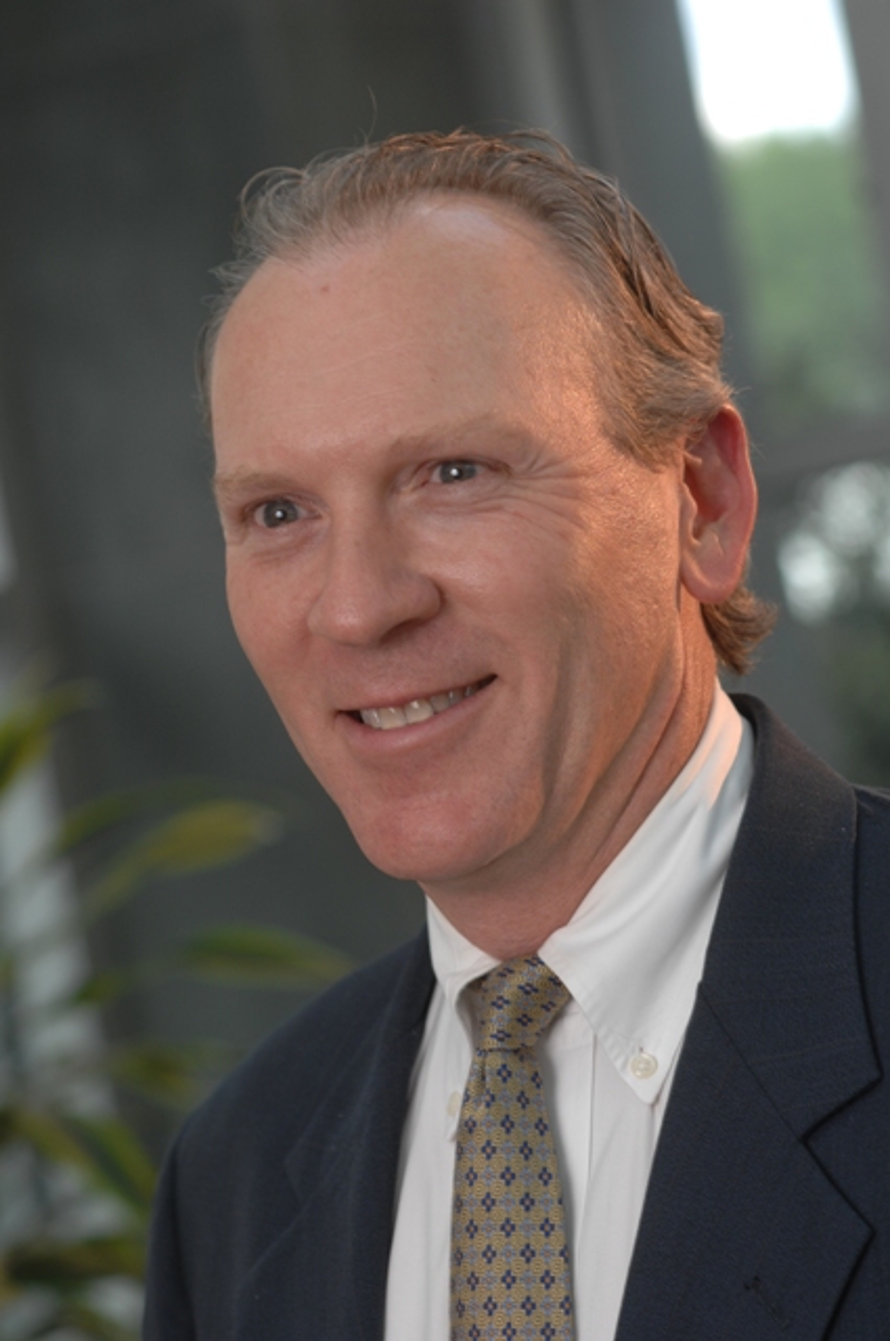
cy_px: 670
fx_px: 4741
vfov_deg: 16.1
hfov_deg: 10.7
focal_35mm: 128
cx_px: 445
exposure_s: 1/100
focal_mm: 85
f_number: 4.5
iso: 125
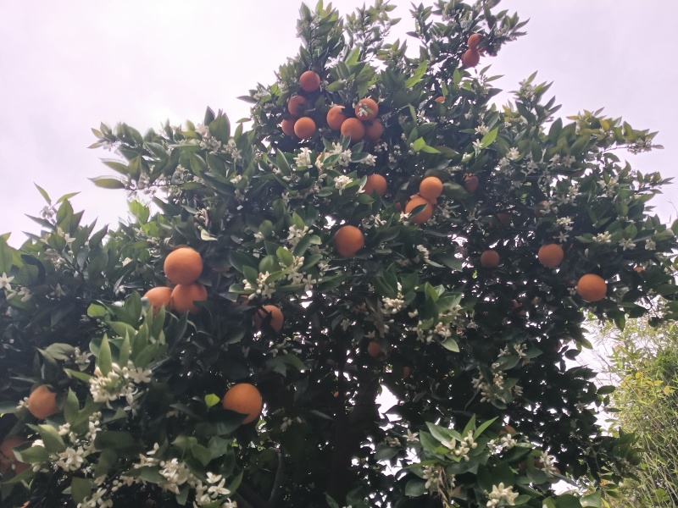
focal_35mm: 27
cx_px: 339
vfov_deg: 51.4
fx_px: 529
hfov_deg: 65.3
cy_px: 254
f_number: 1.8
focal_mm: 3.61
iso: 160
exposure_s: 1/100
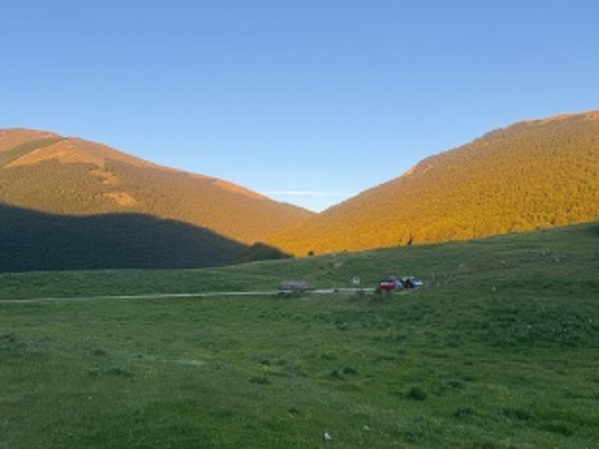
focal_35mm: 31
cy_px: 250
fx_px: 536
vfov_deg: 45.3
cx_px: 286
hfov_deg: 58.4
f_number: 1.78
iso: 80
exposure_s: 1/506
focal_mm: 6.76
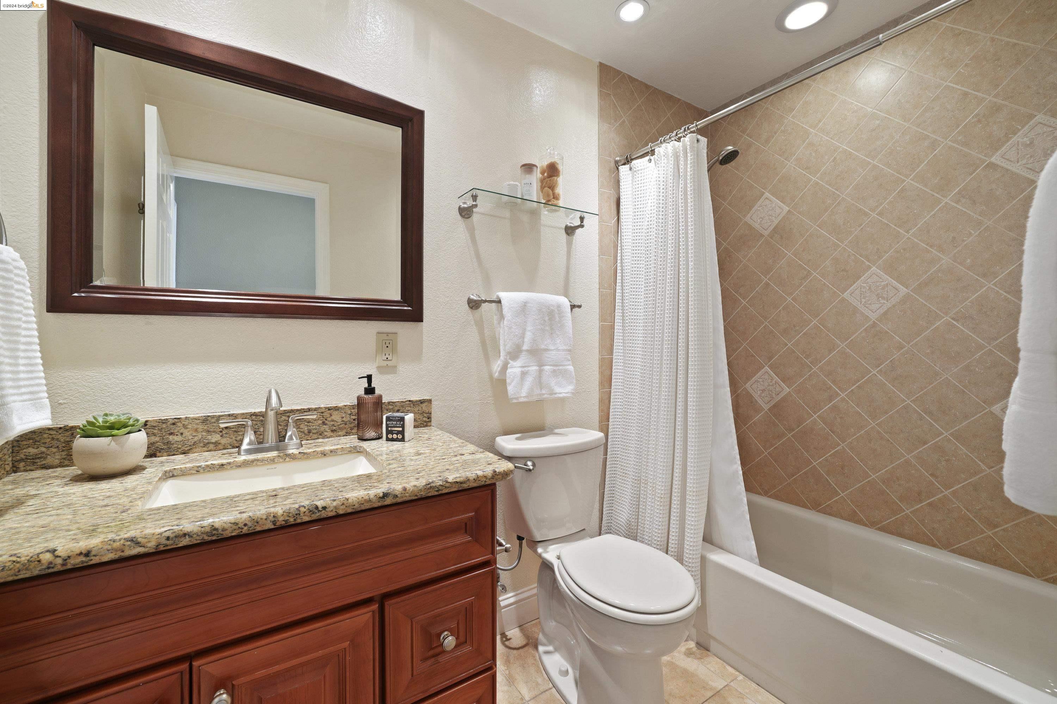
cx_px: 528
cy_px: 352
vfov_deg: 85.4
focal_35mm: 13
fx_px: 382
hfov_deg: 108.3
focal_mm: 13
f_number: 8
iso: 100
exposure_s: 1.6
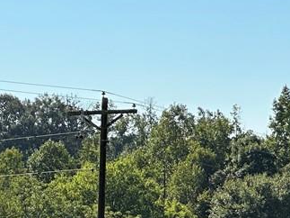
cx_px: 0
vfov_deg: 6.0
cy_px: 327
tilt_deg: -4.5
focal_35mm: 244
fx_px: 2043
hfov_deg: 8.1
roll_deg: -2.9
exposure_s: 1/723
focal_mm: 9
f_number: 2.8
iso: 32
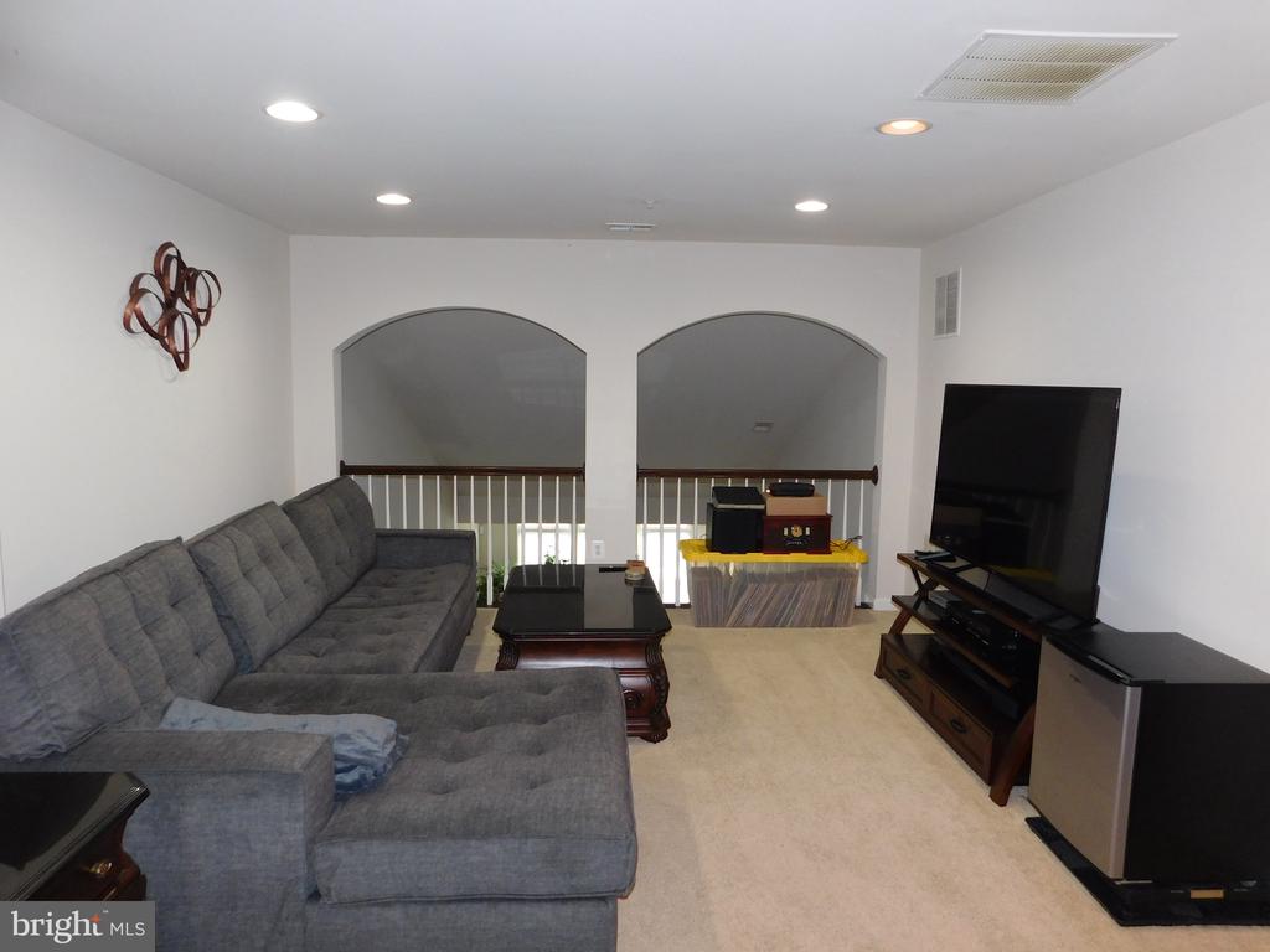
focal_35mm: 23
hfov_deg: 73.9
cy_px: 476
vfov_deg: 58.9
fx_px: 844
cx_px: 635
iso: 200
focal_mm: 4
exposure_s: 1/30
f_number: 3
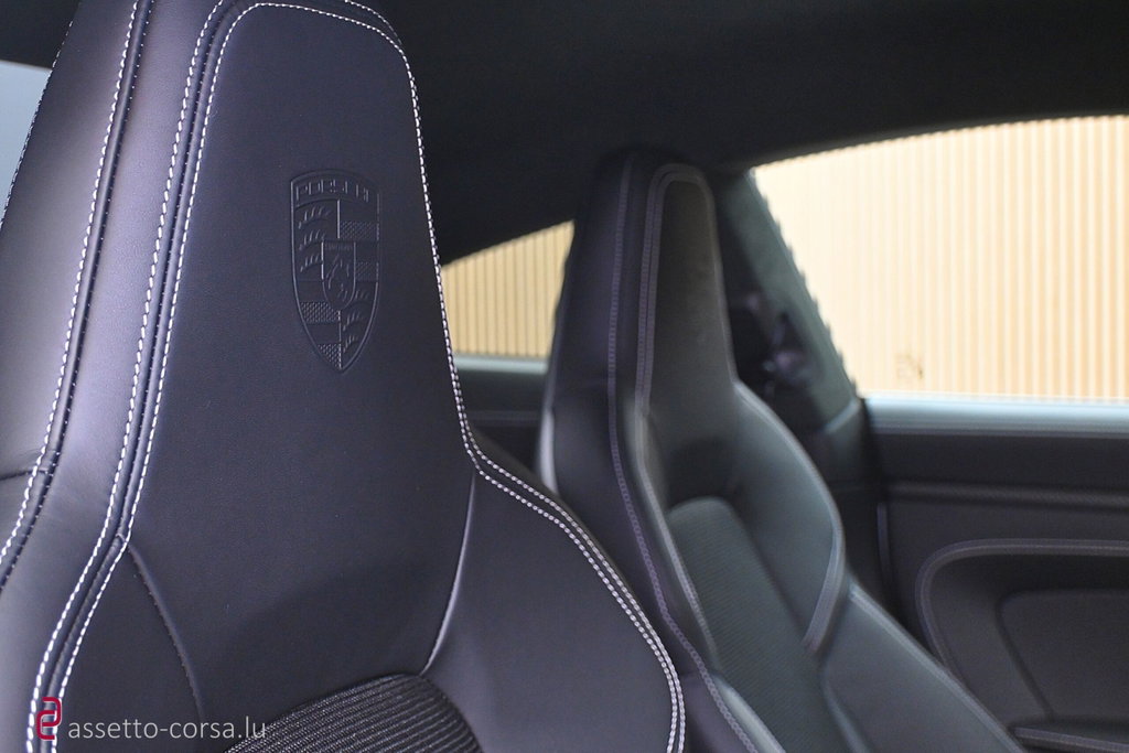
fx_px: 1364
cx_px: 564
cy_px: 376
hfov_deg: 45.0
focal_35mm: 44
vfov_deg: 30.9
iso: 2000
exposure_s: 1/20
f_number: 4.8
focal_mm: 29
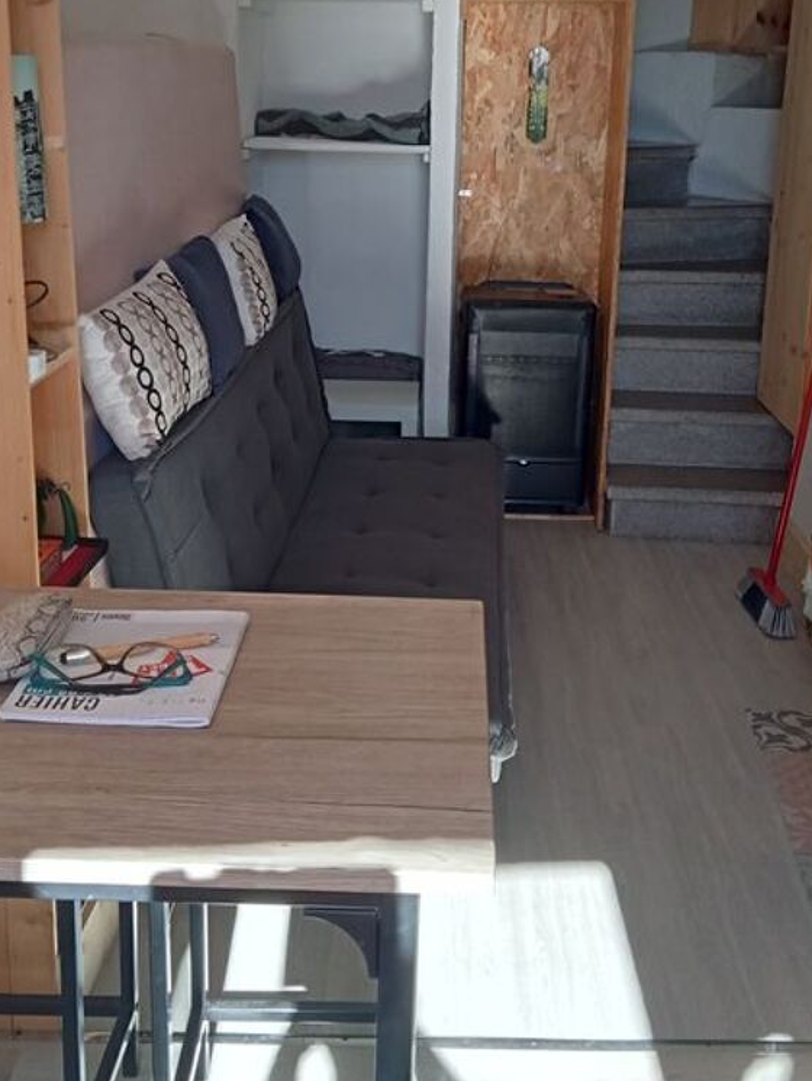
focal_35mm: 50
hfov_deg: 29.1
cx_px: 438
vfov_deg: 38.0
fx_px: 1563
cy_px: 437
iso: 128
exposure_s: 1/100
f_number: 2.2
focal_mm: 3.46
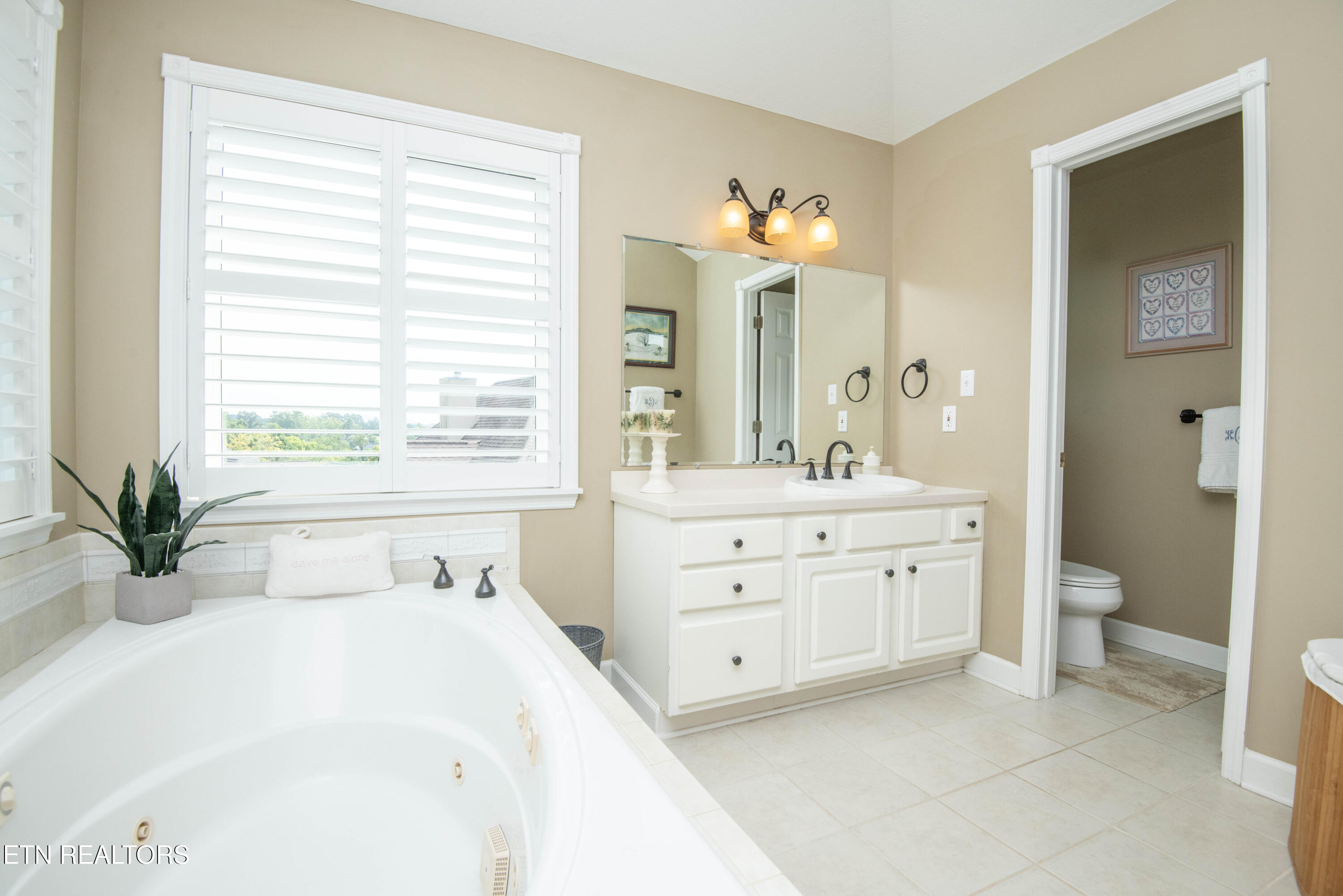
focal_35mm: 16
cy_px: 448
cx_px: 672
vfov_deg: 73.7
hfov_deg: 96.7
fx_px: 597
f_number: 9
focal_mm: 16
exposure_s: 1/250
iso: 400
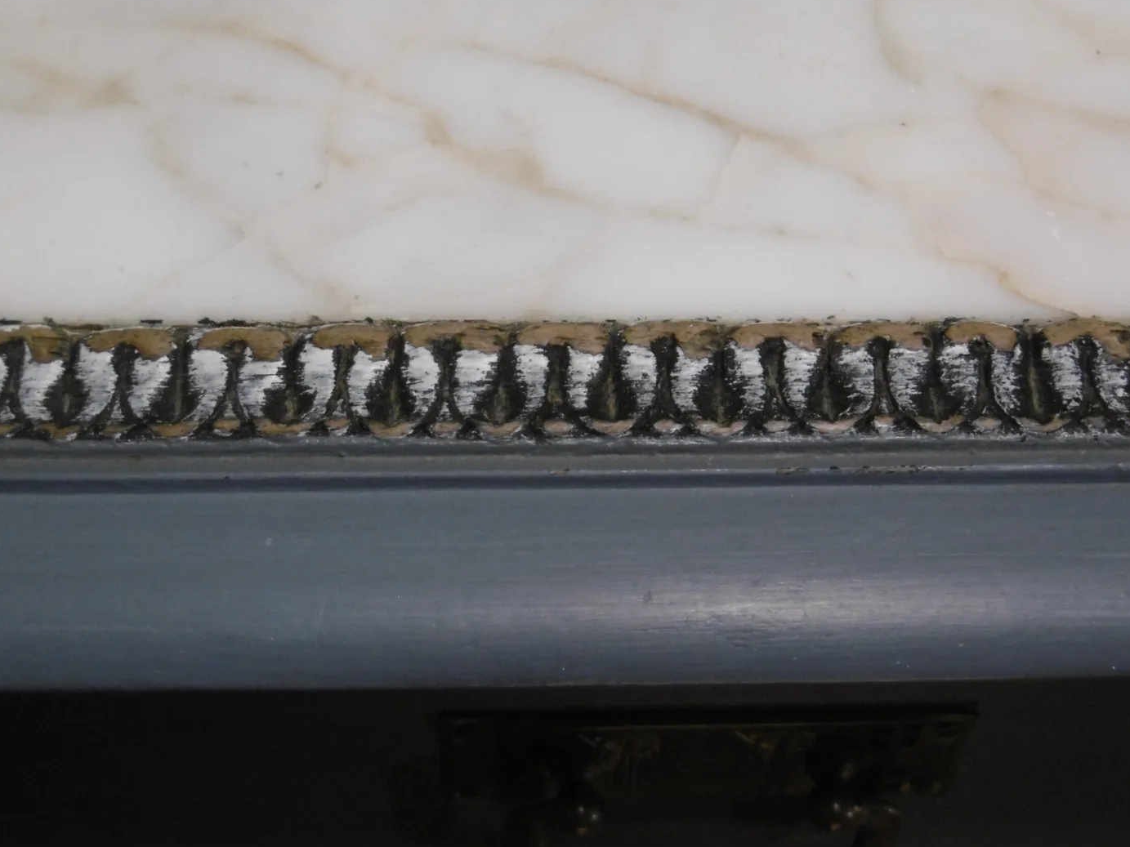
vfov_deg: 24.8
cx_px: 624
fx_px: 1926
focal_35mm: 59
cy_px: 412
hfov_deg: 32.7
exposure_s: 1/60
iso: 320
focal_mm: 9.2
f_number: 4
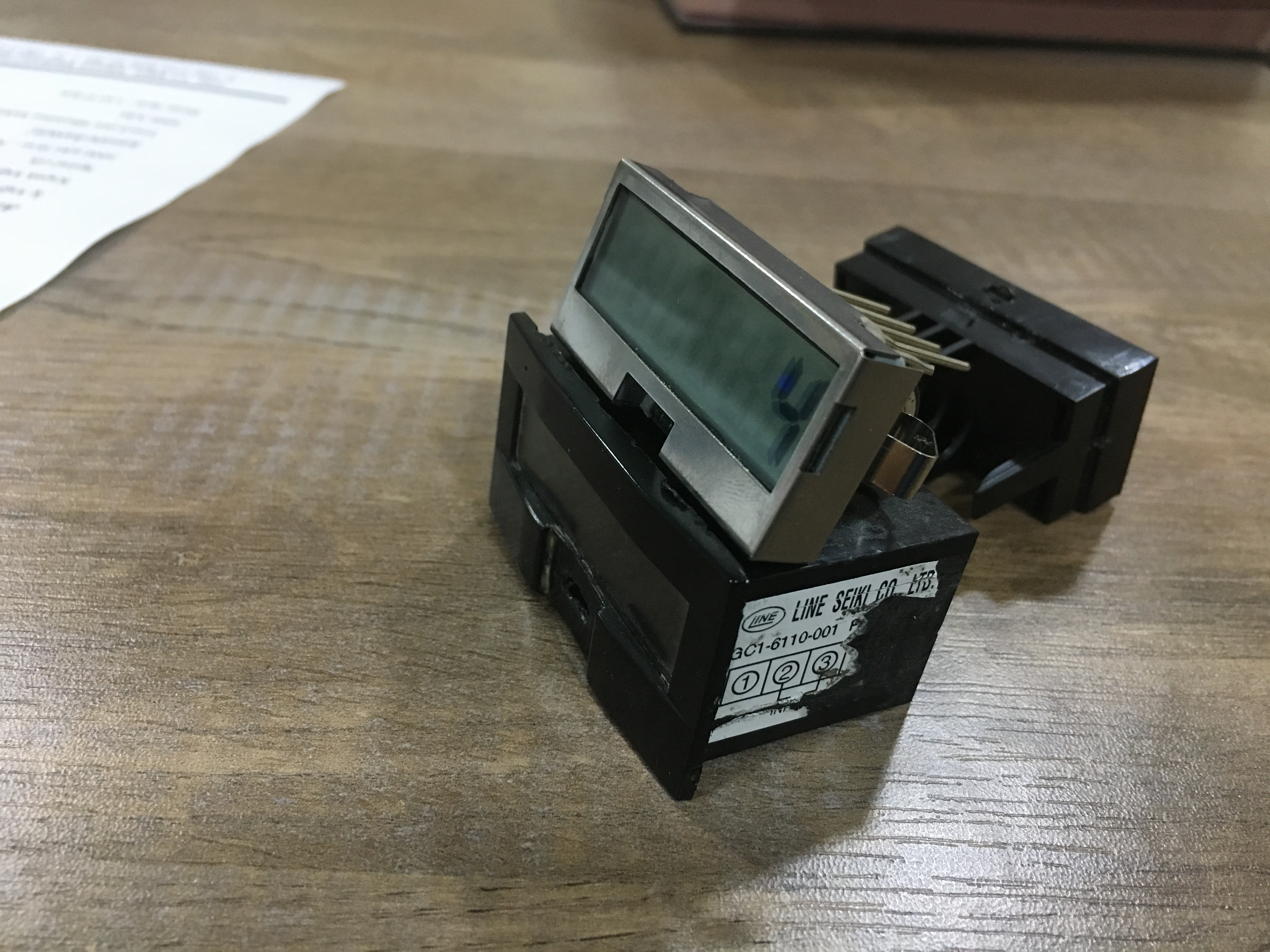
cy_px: 476
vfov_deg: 48.2
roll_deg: -5.1
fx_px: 1064
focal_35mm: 29
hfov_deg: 61.7
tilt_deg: -35.0
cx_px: 635
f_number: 2.2
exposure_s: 1/33
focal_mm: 4.15
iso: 200
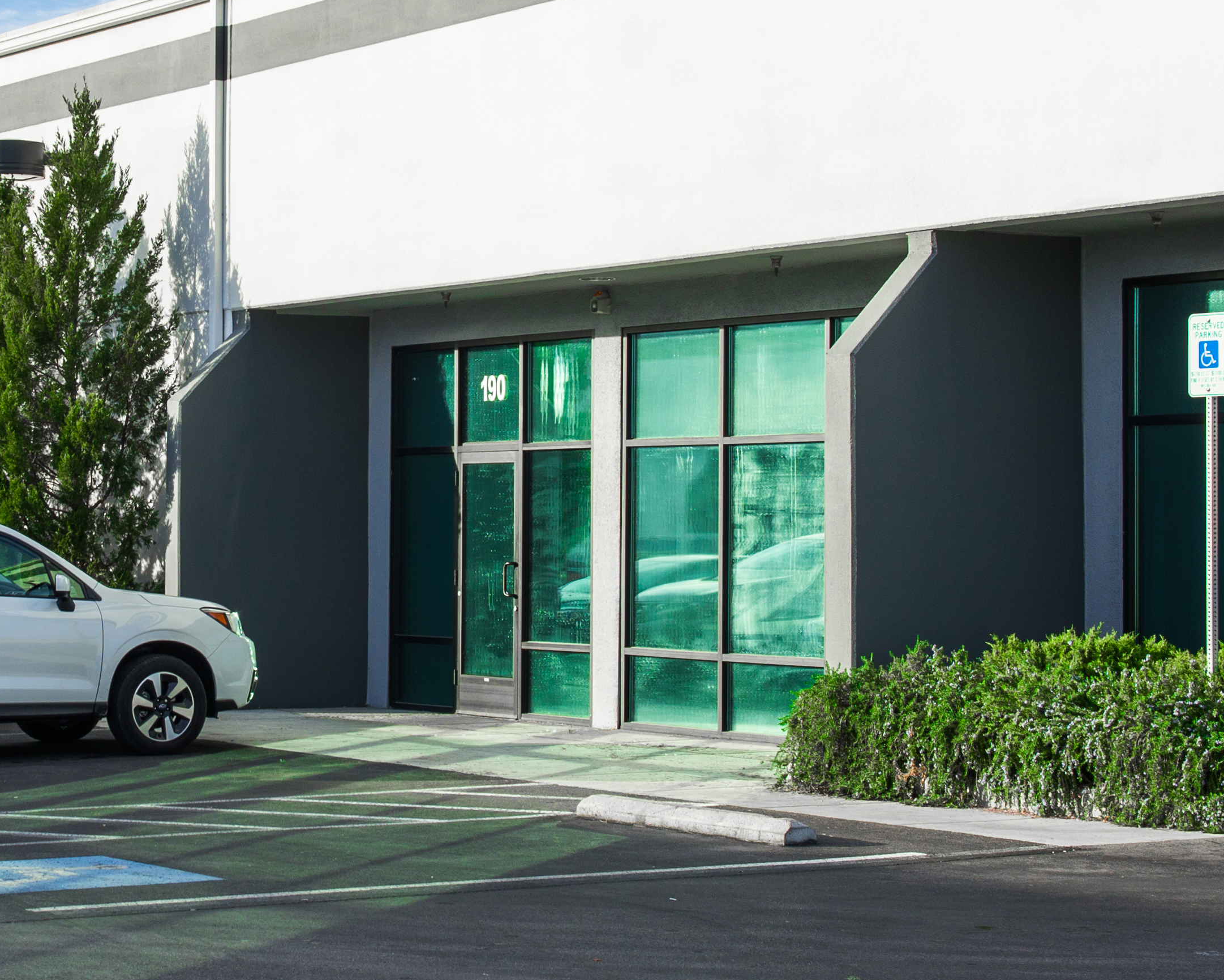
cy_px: 358
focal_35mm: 94
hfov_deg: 20.1
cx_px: 186
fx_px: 3406
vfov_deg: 16.3
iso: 100
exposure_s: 1/200
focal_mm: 36
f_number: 9
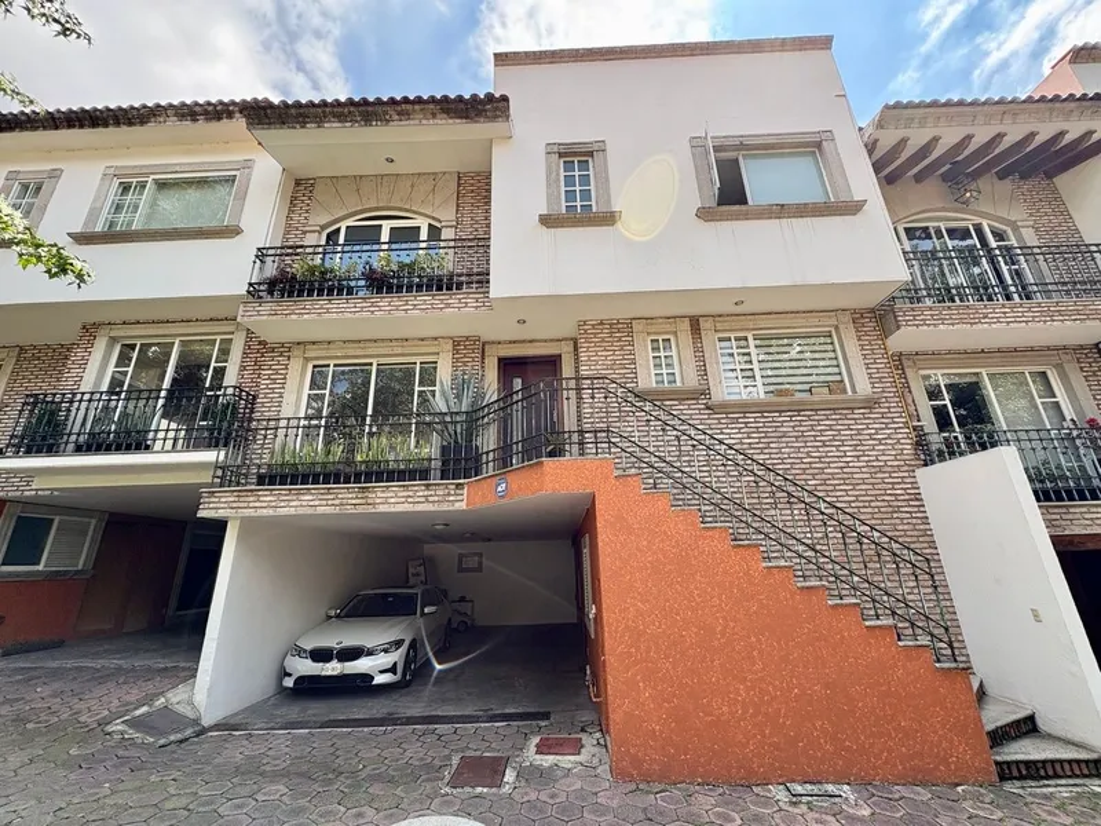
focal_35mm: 14
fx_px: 445
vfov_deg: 85.7
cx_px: 550
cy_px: 413
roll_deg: +1.7
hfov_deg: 102.1
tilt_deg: +18.5
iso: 40
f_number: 2.2
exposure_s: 1/390
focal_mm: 2.22
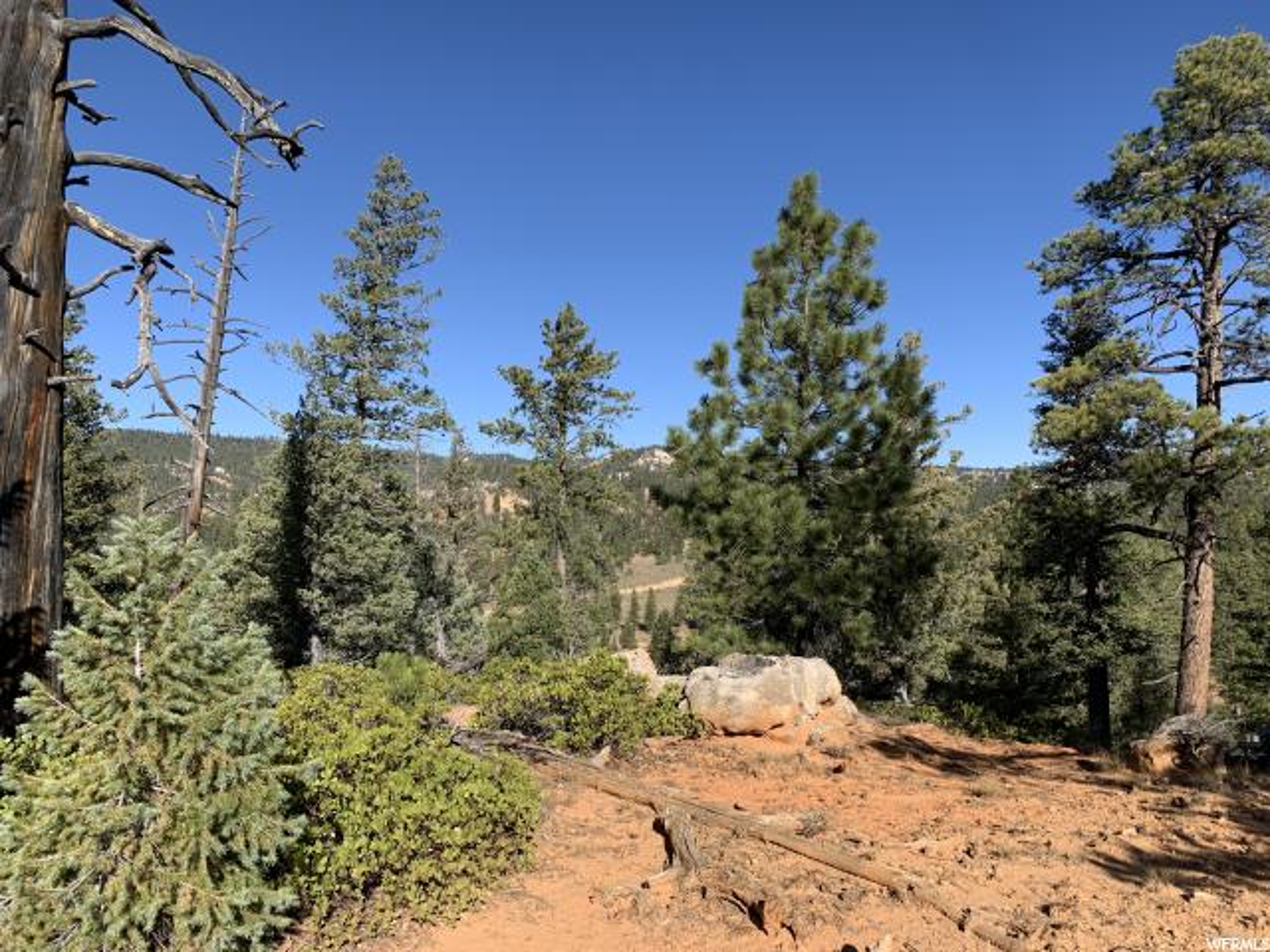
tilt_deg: +1.7
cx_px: 635
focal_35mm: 26
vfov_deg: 53.1
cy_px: 476
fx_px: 954
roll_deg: +0.3
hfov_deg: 67.3
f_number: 1.8
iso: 25
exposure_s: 1/1661
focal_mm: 4.25
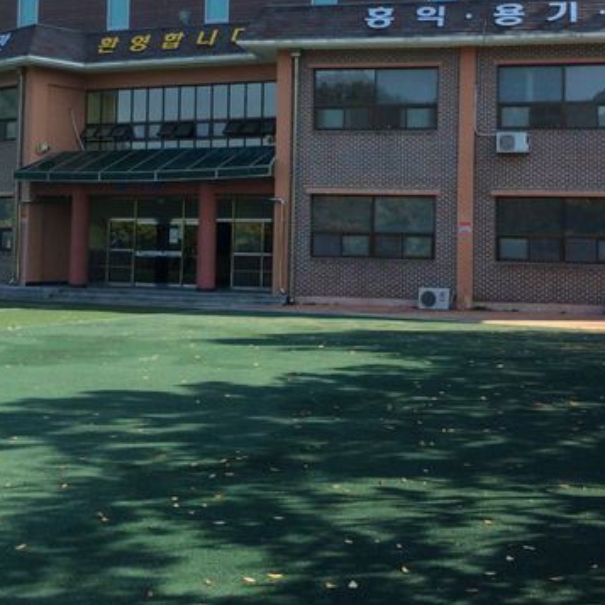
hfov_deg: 30.0
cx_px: 338
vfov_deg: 29.7
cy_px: 173
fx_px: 1127
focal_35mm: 57
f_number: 2.4
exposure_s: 1/583
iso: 32
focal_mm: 3.3
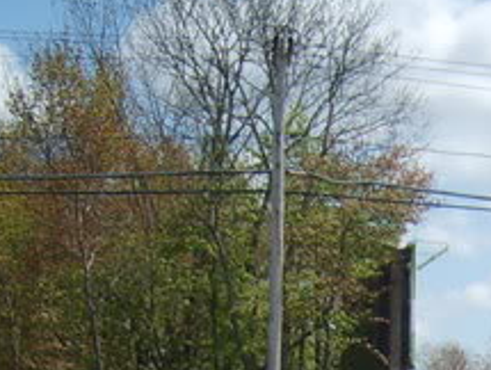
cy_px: 674
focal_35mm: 130
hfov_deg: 14.5
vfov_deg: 10.7
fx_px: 1847
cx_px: 649
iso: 50
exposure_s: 1/180
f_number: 7.1
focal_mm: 5.8
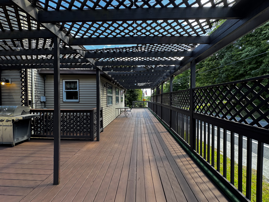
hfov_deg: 102.1
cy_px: 101
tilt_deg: -0.8
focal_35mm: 14
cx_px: 134
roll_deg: +0.9
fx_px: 109
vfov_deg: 85.7
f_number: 2.2
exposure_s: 1/105
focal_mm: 2.22
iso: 40
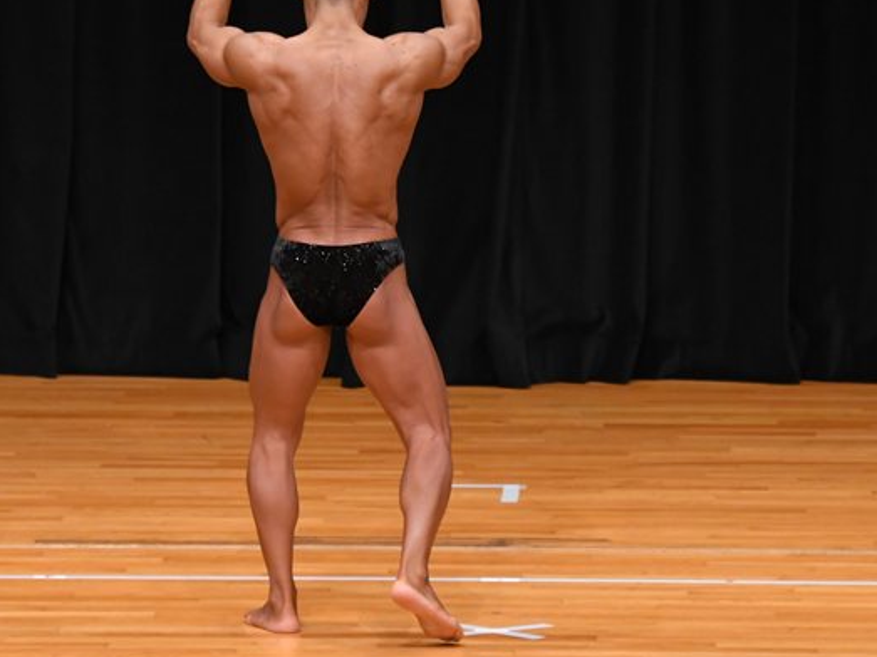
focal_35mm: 427
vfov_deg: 3.5
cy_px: 280
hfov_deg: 4.6
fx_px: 10816
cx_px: 403
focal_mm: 200
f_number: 5.6
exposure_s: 1/400
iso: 3200
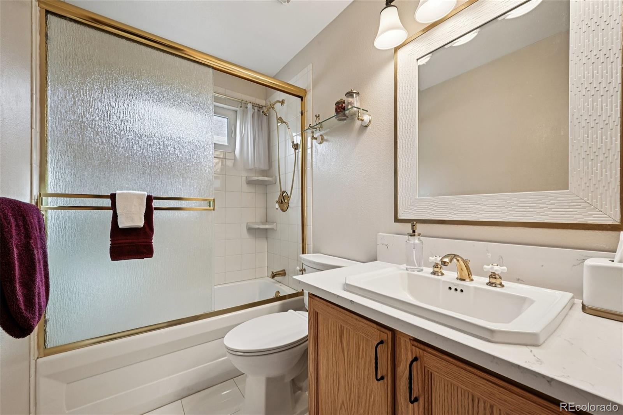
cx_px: 312
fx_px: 242
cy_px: 208
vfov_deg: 81.2
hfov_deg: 104.3
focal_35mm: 14
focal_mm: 14
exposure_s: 1/15
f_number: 11
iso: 160
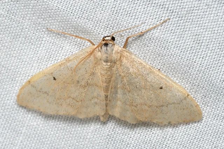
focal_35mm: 225
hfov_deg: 9.2
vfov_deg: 6.1
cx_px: 112
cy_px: 74
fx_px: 1399
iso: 100
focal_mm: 150
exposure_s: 1/250
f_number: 10
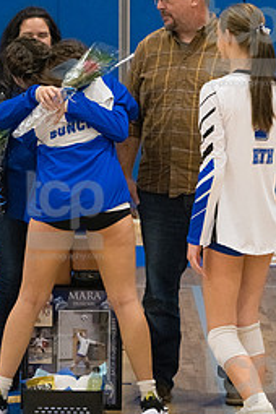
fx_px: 2127
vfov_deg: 11.1
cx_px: 65
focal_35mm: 185
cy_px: 216
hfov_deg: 7.4
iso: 5000
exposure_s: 1/500
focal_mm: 105
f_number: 5.6
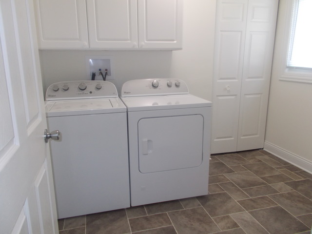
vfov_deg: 53.1
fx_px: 234
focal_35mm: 26
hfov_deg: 67.3
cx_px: 156
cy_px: 117
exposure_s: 1/25
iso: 200
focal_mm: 4.6
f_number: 3.2
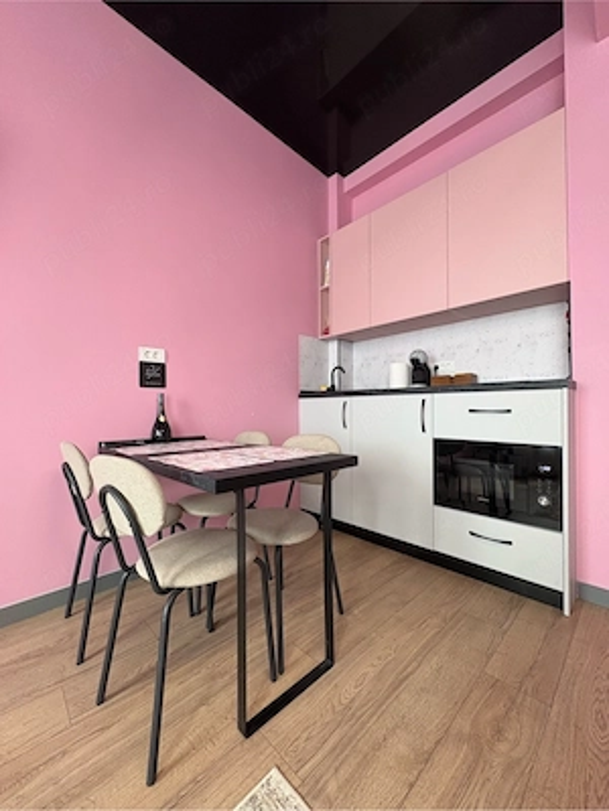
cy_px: 406
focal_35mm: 14
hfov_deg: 85.7
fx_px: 328
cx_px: 304
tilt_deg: +1.8
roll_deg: +0.1
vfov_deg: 102.1
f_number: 2.2
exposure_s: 1/50
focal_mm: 2.22
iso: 125
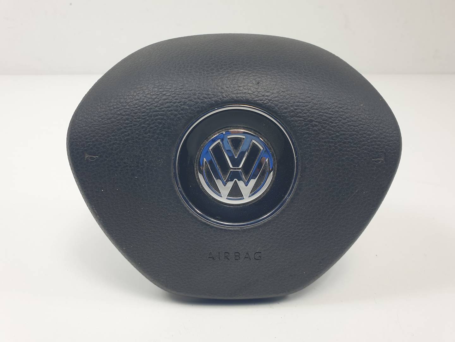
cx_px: 228
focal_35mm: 26
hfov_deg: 67.3
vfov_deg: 53.1
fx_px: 342
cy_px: 171
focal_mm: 4.3
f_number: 2.4
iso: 50
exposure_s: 1/162
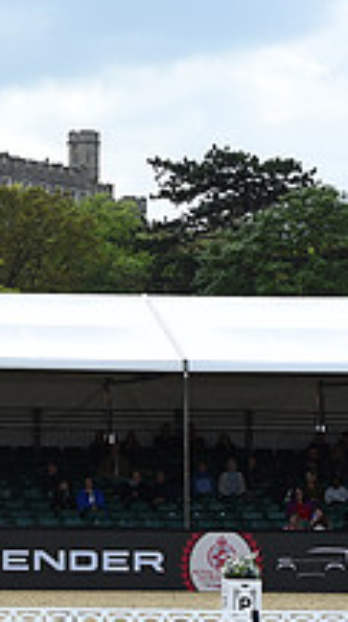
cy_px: 291
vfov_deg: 10.9
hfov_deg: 5.9
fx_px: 3242
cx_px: -429
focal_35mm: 197
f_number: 5
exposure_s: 1/1250
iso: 220
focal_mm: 70
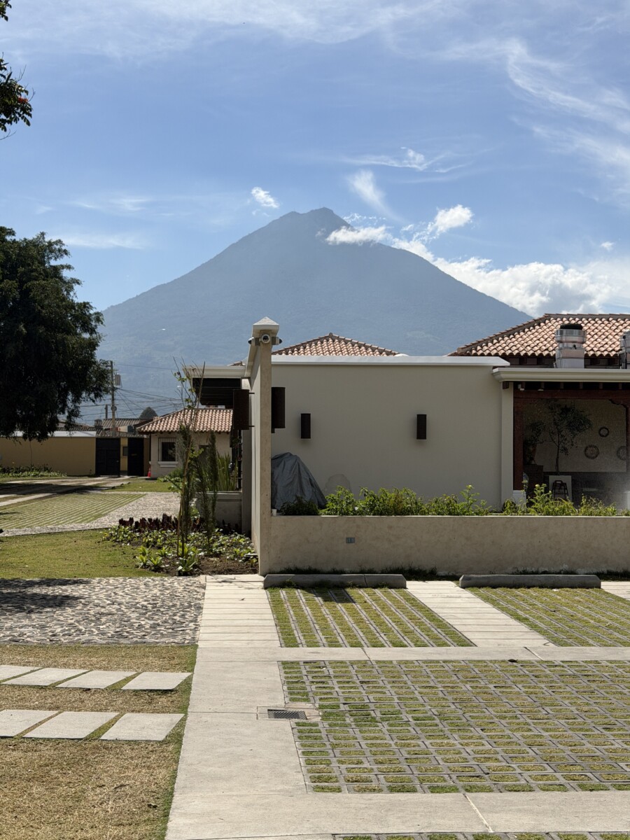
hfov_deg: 30.3
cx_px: 315
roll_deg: -0.8
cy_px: 420
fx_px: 1165
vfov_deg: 39.7
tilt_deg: +2.6
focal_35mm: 48
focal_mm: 6.76
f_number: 1.78
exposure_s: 1/8772
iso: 64
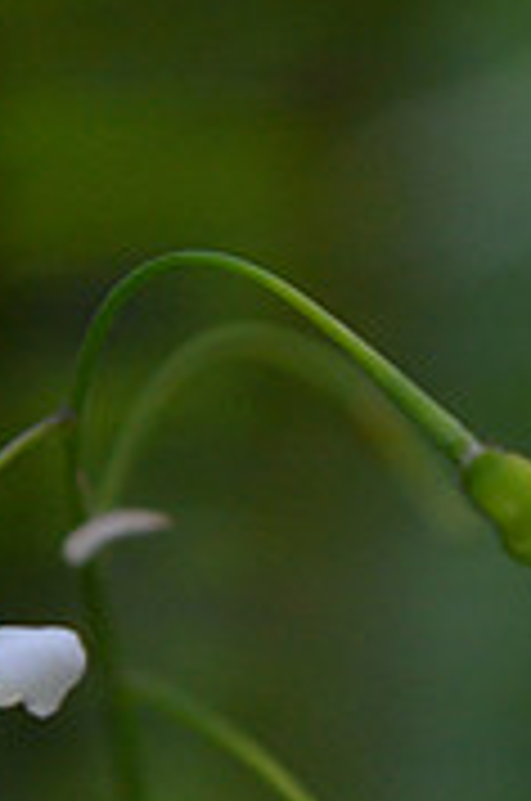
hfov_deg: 6.6
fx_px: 4625
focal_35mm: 208
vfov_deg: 9.9
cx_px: 315
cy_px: 716
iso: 1600
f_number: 5.6
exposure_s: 1/125
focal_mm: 55
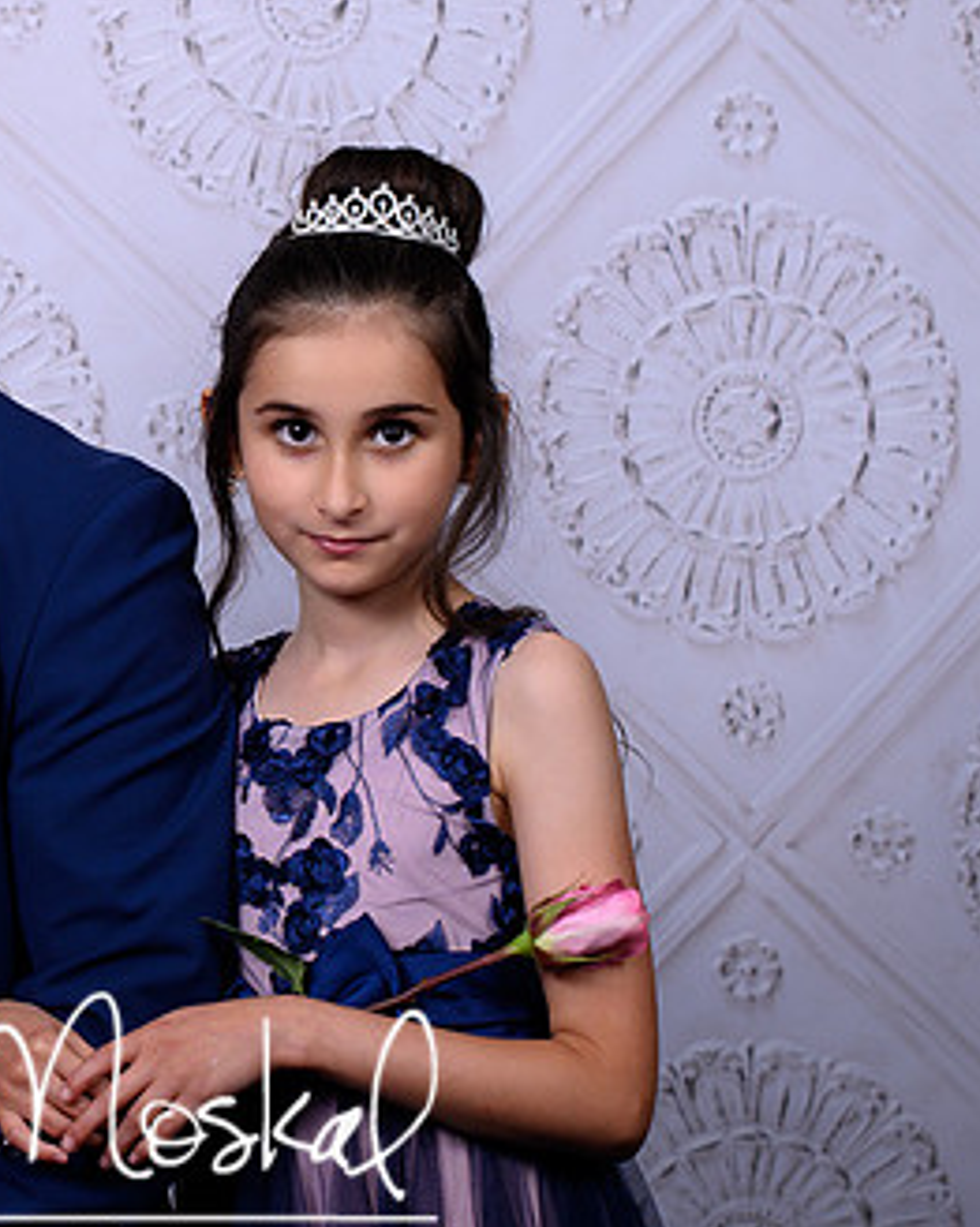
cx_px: -98
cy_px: 510
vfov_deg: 17.2
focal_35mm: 112
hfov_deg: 13.5
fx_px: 4064
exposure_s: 1/200
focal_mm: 50
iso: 100
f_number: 5.6
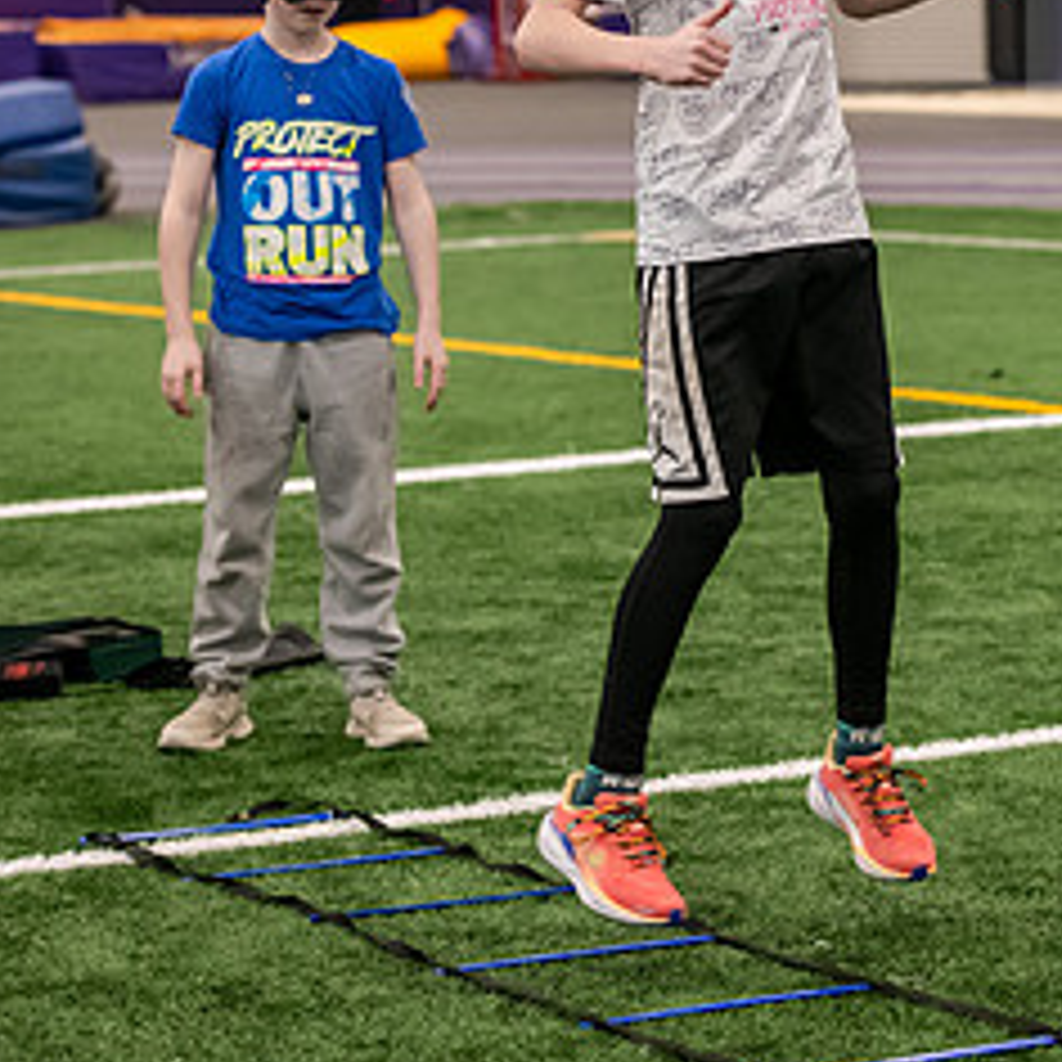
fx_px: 5068
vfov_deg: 11.9
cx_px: 891
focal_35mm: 146
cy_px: 268
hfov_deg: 11.9
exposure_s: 1/200
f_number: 3.2
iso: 2000
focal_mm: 70
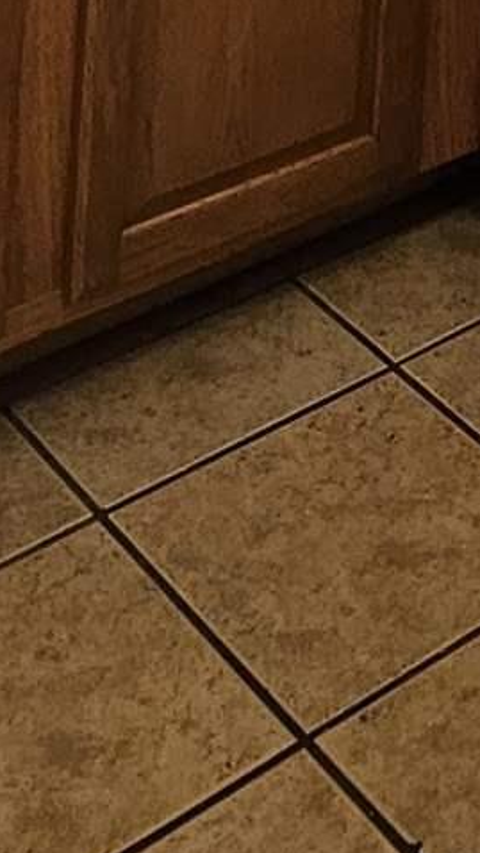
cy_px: -980
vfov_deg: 16.2
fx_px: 2058
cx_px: 766
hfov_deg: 12.5
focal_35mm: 91
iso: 100
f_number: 2.2
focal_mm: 2.2
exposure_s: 1/60
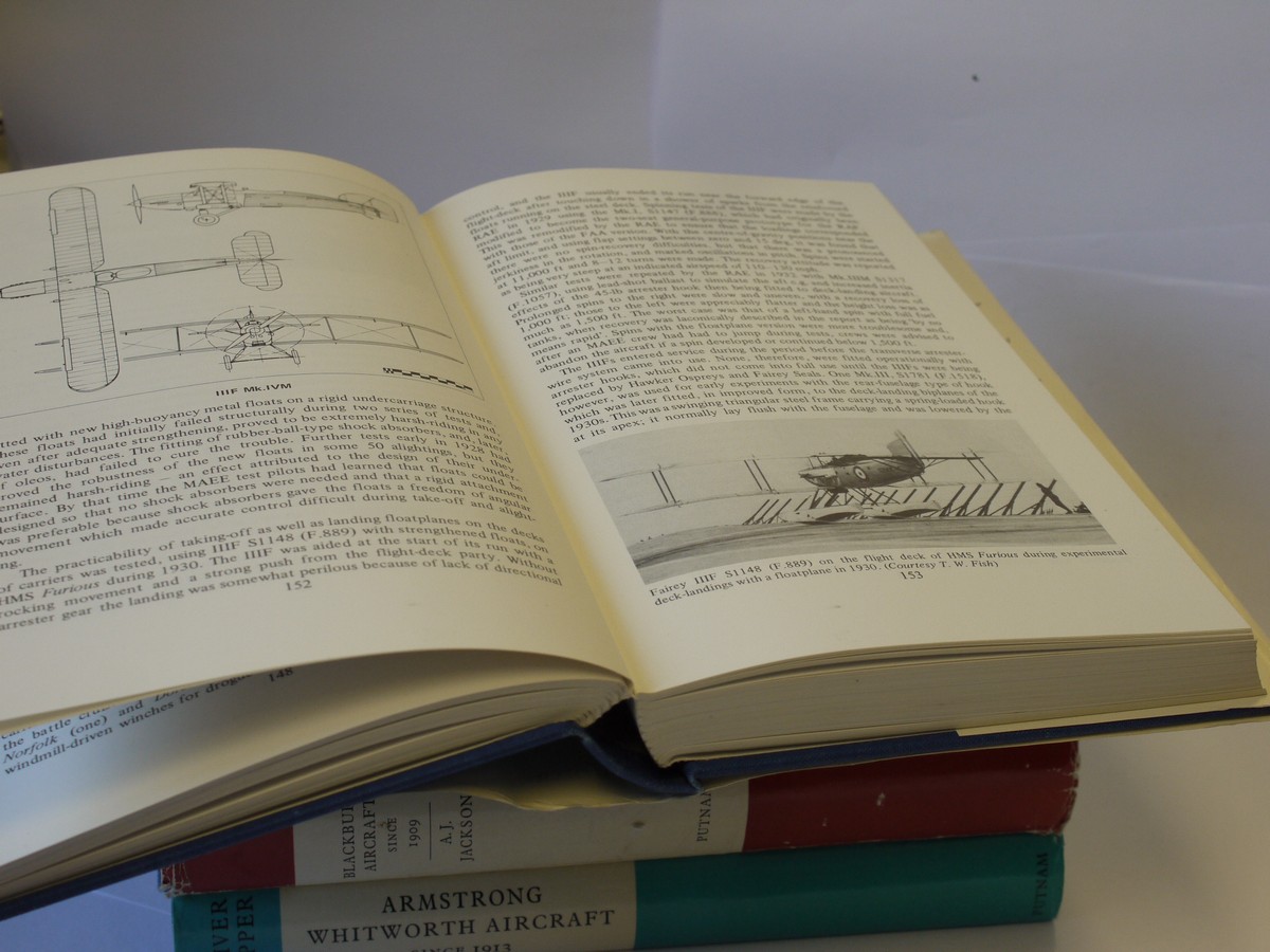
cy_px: 476
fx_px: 2201
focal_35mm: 60
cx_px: 635
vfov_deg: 24.4
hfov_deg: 32.2
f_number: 7.1
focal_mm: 30
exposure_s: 1/100
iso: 400
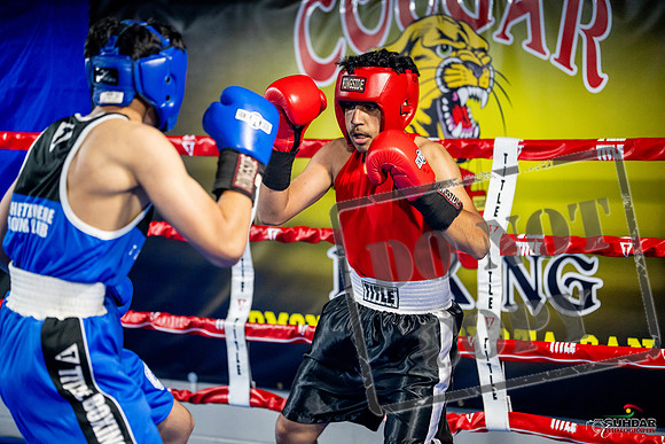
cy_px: 222
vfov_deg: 14.1
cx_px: 332
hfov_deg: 21.0
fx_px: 1792
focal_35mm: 97
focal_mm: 97
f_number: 2
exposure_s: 1/1000
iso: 4000
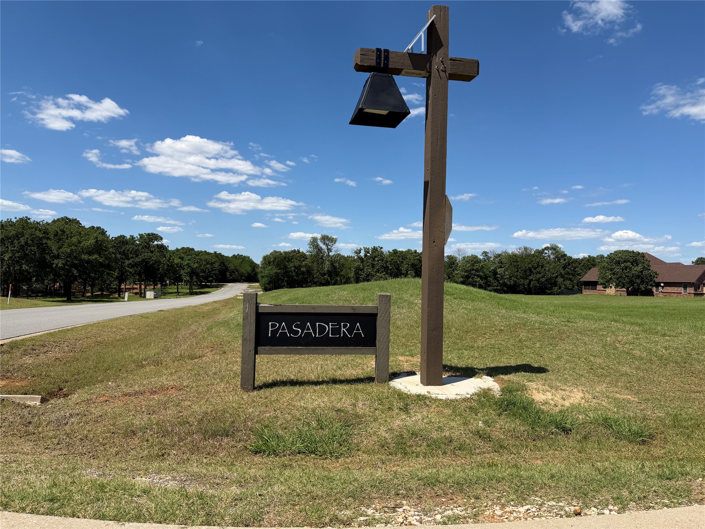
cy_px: 264
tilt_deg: +1.7
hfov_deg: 71.6
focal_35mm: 24
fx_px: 489
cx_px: 352
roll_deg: -2.4
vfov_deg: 56.8
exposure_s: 1/7353
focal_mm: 6.76
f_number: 1.78
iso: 80
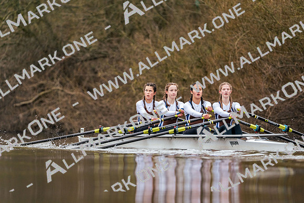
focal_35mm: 547
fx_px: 4620
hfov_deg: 3.8
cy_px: 102
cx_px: 152
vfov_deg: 2.5
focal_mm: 547
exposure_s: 1/2000
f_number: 6.3
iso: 2000
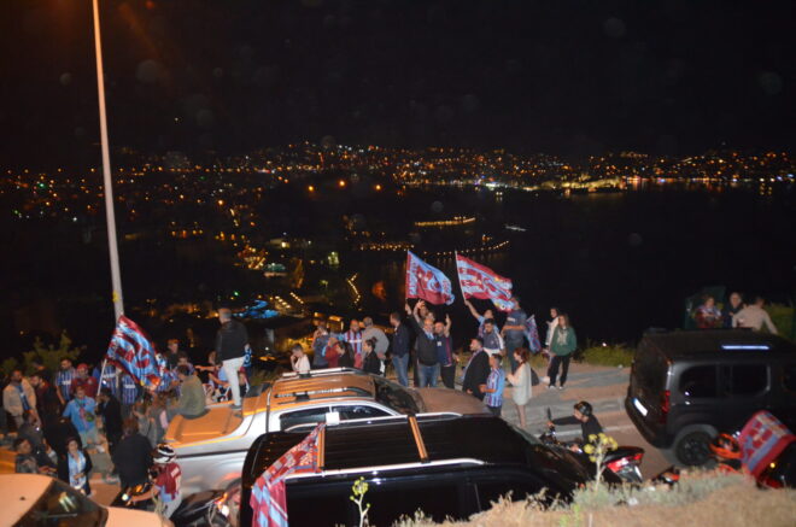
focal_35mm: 27
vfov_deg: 47.7
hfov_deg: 67.5
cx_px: 398
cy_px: 264
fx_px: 596
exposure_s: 1/60
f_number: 3.5
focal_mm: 18
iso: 3200
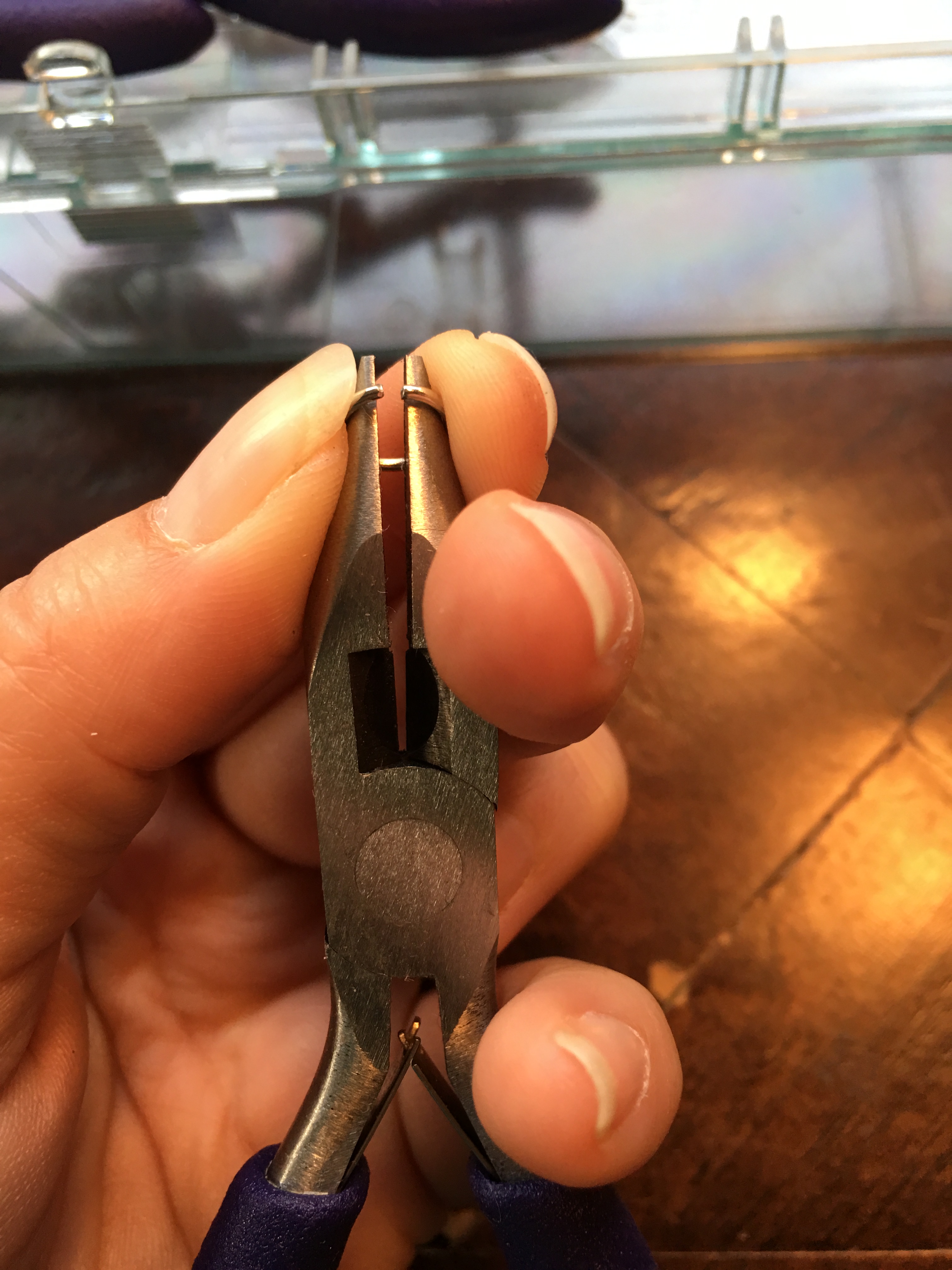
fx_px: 1063
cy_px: 635
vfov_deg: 61.7
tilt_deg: -69.6
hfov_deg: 48.2
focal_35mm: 29
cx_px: 476
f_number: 2.2
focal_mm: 4.15
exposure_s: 1/30
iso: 32
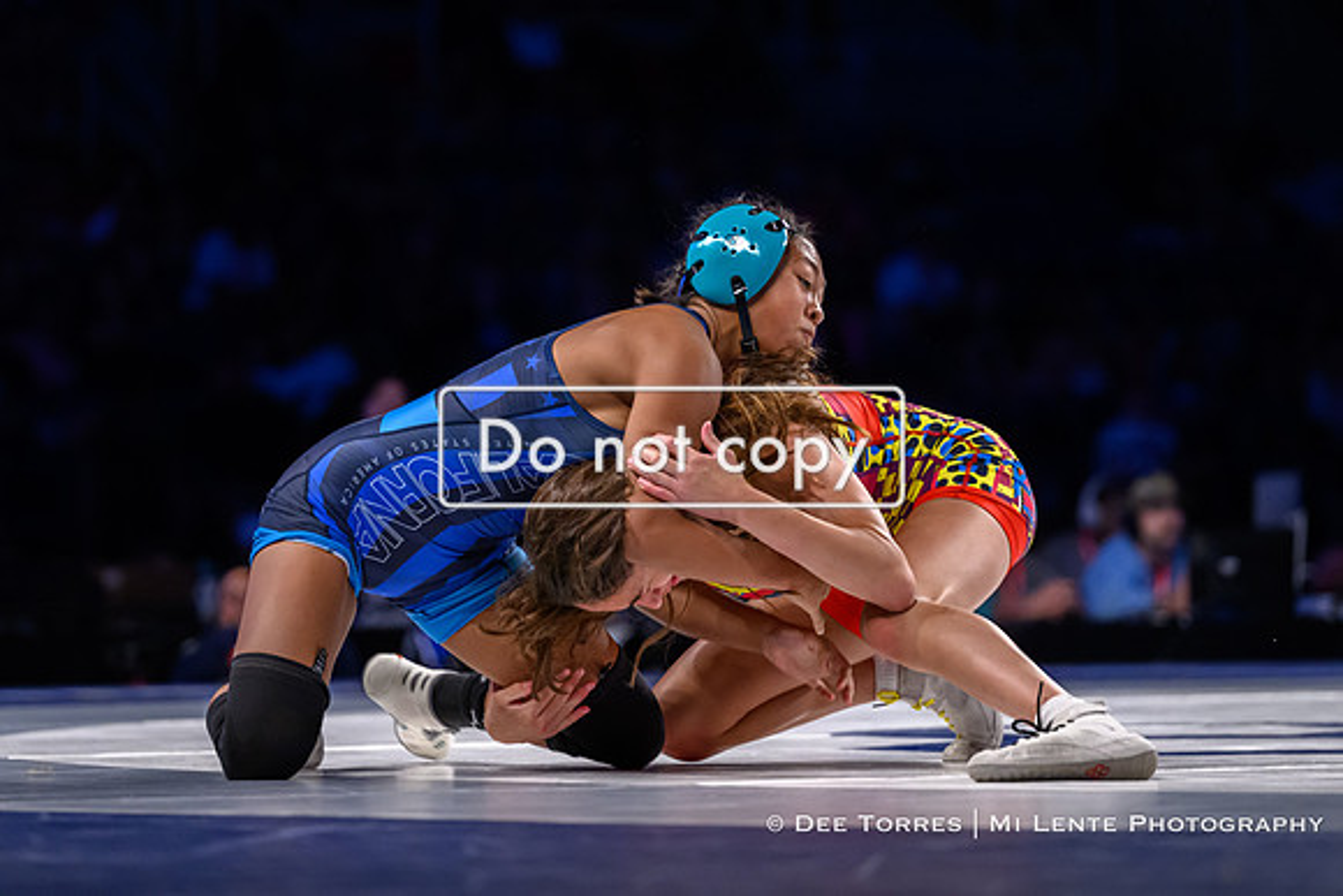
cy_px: 344
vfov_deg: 8.0
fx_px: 6429
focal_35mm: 172
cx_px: 588
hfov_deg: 11.9
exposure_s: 1/800
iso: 3600
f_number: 2.8
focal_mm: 135
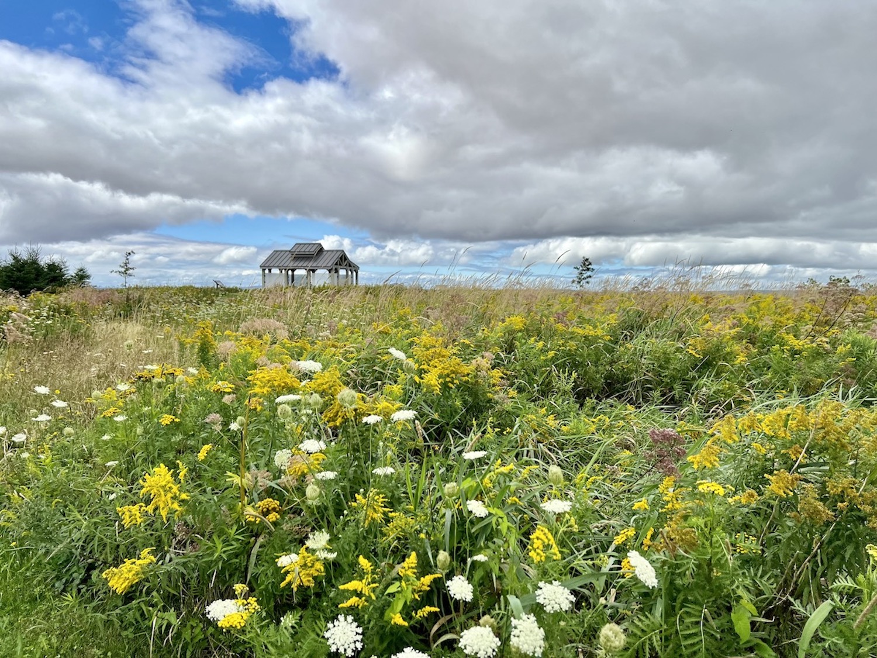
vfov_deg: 53.1
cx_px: 438
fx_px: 659
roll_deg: -0.6
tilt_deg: -3.7
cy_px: 329
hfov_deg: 67.3
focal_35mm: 26
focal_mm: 5.7
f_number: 1.5
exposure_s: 1/5882
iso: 50
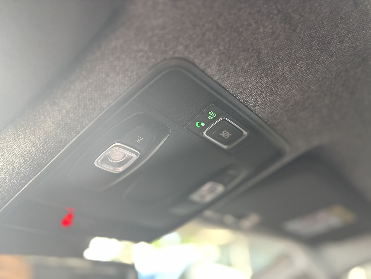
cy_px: 140
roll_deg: +1.1
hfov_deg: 67.3
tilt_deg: +28.7
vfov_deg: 53.1
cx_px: 186
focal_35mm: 26
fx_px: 279
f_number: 1.6
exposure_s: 1/40
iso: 640
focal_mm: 5.96
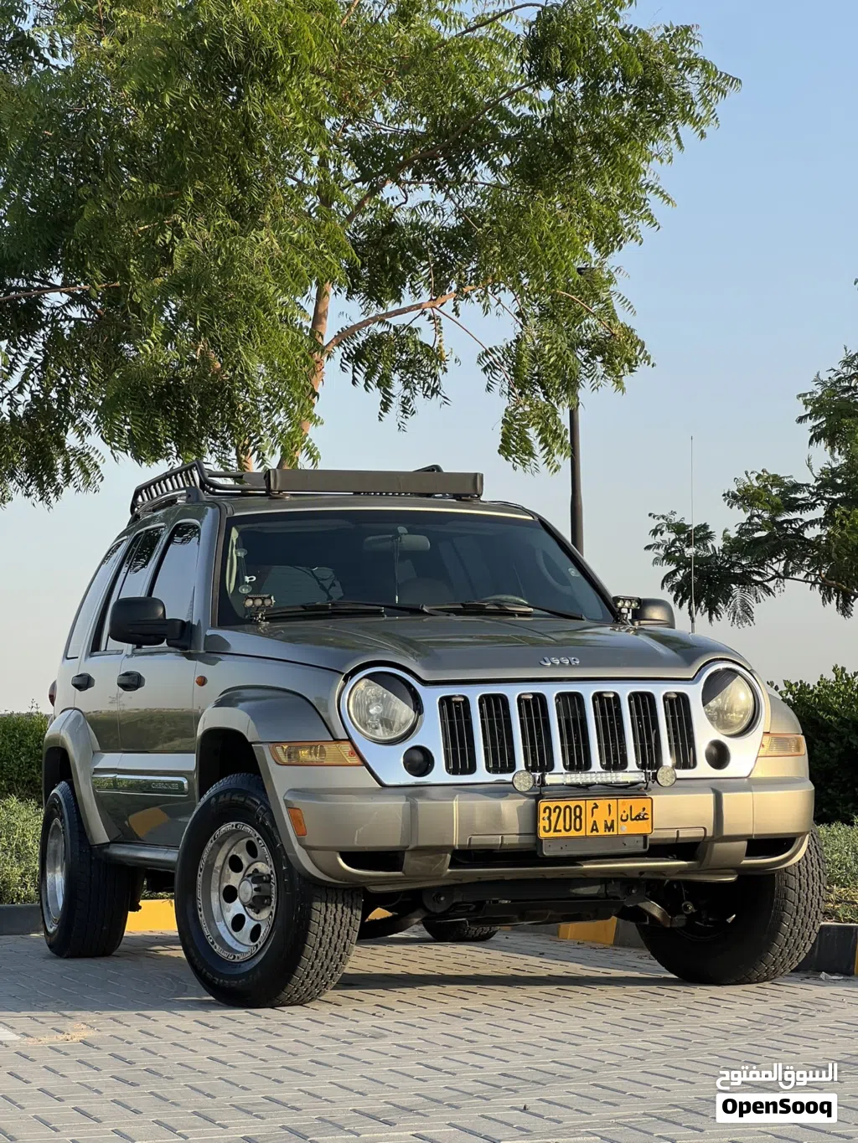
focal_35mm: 77
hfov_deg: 19.1
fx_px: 2544
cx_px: 429
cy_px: 572
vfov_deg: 25.3
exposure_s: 1/258
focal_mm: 9
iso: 32
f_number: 2.8
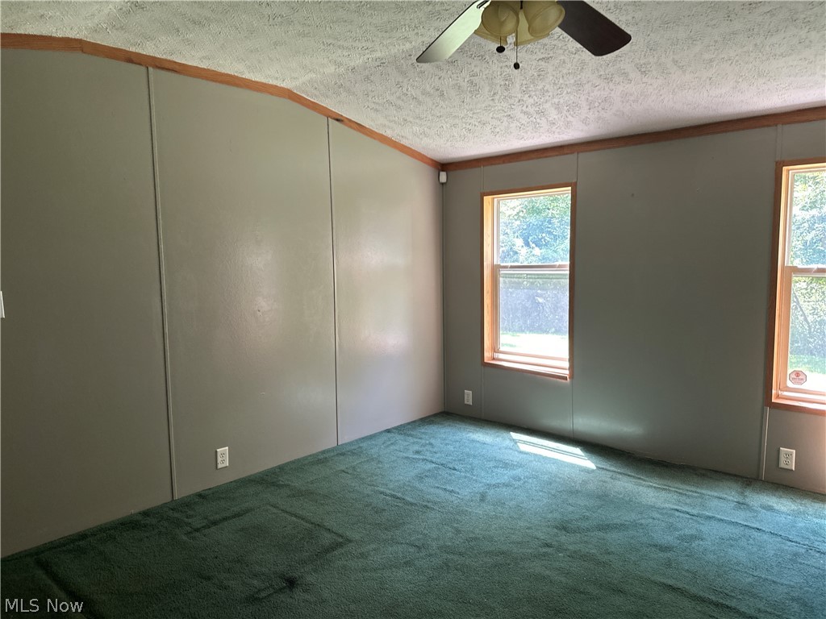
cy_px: 310
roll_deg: +0.6
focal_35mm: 24
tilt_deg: -4.6
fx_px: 573
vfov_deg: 56.8
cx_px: 413
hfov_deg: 71.6
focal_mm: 6.86
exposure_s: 1/121
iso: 200
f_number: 1.78
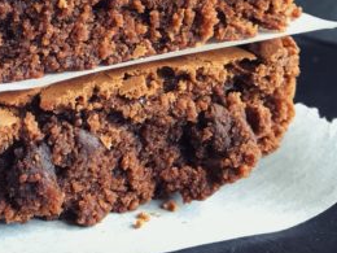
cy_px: -8
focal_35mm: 69
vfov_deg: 20.5
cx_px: 88
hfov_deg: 27.8
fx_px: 672
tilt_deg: -12.9
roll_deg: -3.0
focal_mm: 3.99
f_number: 1.8
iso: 40
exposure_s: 1/20
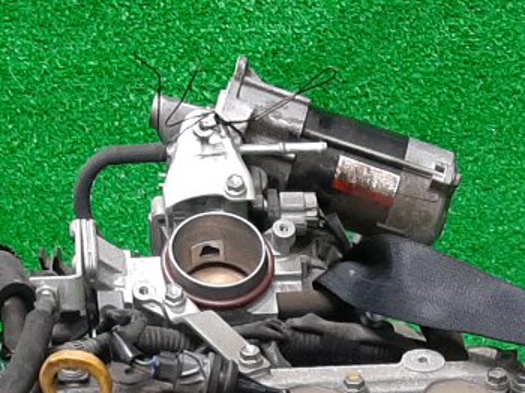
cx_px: 376
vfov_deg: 12.5
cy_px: 722
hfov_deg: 18.3
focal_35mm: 107
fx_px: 1622
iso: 161
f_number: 1.7
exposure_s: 1/50
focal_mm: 3.93
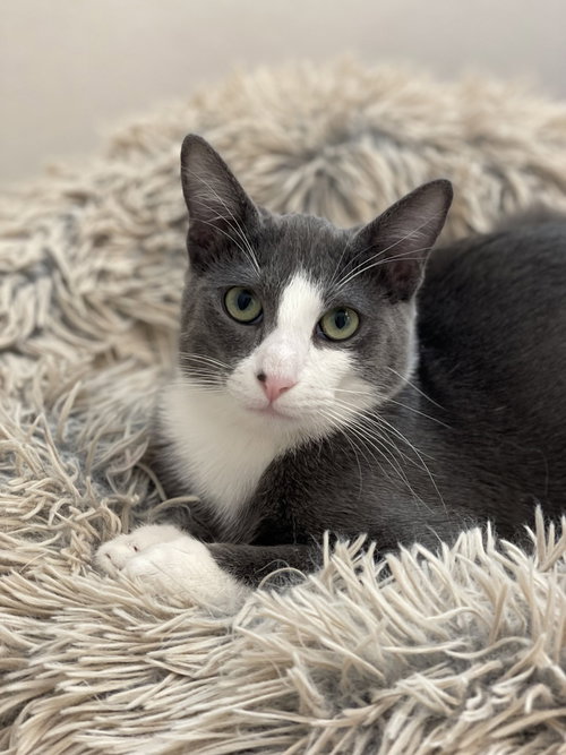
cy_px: 378
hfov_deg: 28.0
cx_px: 283
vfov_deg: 36.8
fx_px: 1134
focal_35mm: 52
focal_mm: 6
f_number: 2
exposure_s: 1/40
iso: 200
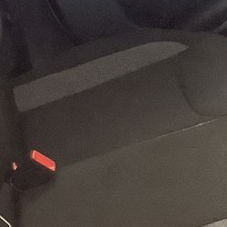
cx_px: 131
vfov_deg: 12.9
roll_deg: -0.5
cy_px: -21
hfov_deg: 13.1
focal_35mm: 133
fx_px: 987
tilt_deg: -15.5
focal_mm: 3.3
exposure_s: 1/33
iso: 250
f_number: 2.4
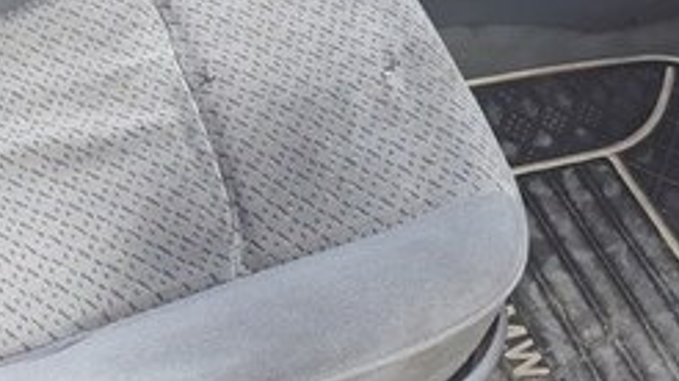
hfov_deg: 26.7
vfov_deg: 13.7
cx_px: 232
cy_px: -294
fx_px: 1421
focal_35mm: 79
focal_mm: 3.6
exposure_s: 1/33
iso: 40
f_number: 1.9
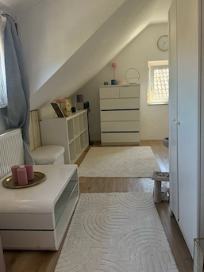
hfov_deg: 49.7
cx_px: 107
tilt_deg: -12.7
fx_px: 220
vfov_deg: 63.4
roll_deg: +2.0
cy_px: 140
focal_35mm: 28
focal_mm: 6.76
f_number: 1.78
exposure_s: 1/240
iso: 160
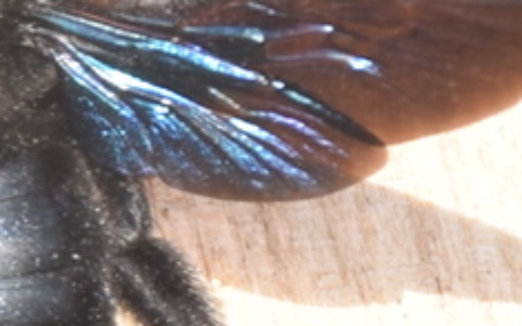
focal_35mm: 876
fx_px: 12465
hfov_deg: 2.4
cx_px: -31
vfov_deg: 1.5
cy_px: 182
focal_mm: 140
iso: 100
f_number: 5.6
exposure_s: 1/200
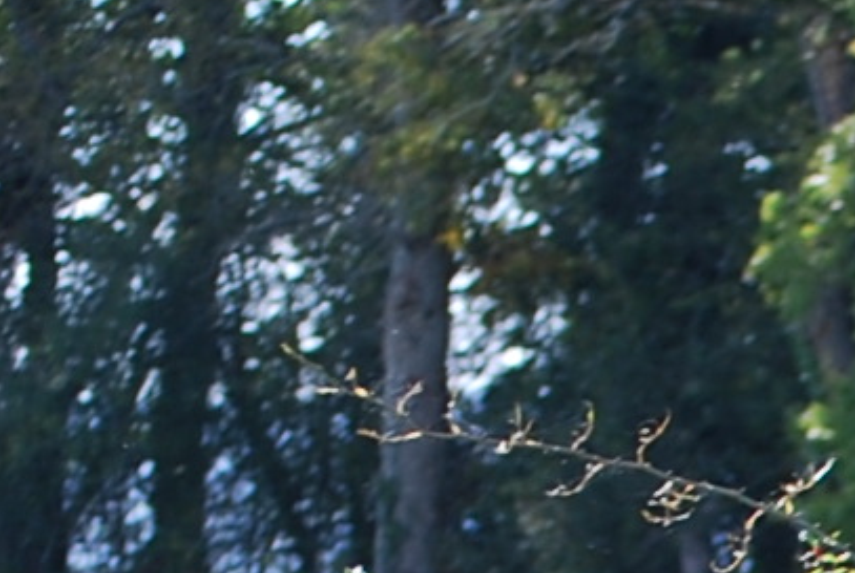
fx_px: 13956
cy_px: 1007
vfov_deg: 2.3
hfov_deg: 3.4
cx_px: 2966
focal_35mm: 587
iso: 100
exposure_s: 1/125
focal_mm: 55
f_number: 5.6
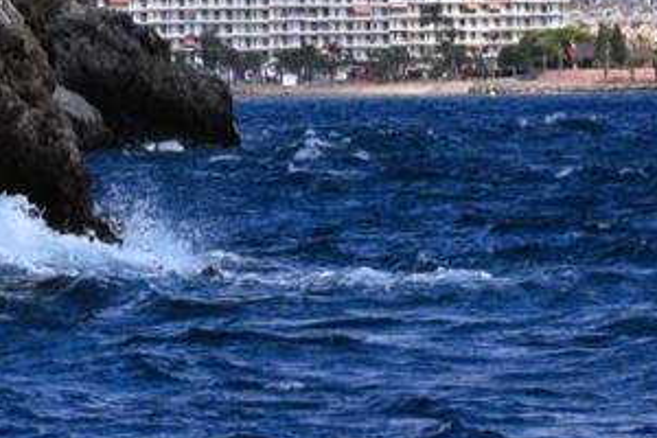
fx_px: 4672
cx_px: -212
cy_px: -576
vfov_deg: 5.2
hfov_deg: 7.9
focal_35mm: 256
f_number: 11
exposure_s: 1/500
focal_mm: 32
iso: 200
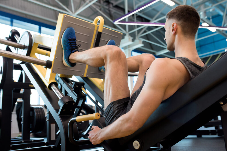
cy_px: 76
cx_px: 114
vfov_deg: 37.9
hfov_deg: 54.4
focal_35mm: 35
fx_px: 221
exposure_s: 1/125
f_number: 3.5
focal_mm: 35
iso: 640
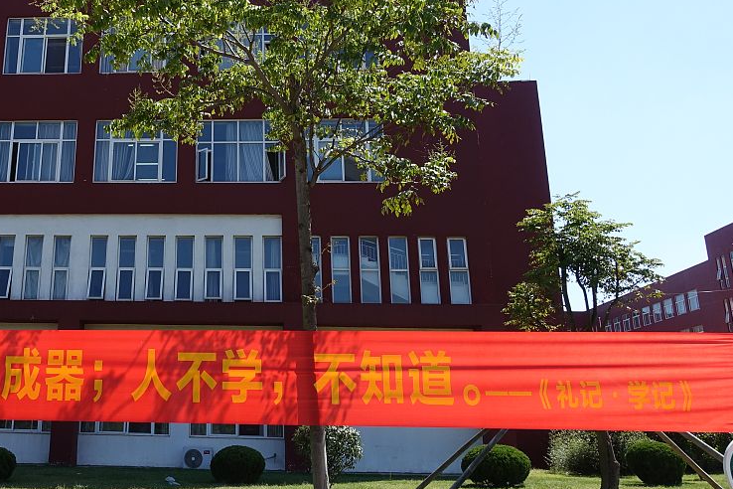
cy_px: 181
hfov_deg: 47.5
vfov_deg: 34.0
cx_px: 175
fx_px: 794
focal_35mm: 39
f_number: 5.6
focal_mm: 8.8
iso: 125
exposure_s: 1/400
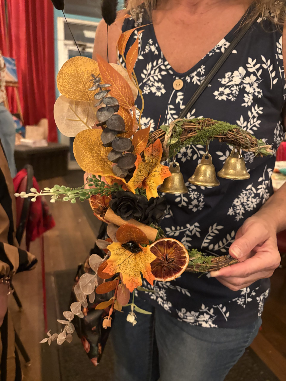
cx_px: 143
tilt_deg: -16.1
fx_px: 286
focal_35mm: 26
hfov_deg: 53.1
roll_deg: -2.3
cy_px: 190
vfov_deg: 67.3
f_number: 1.6
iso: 640
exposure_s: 1/30
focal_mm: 5.96
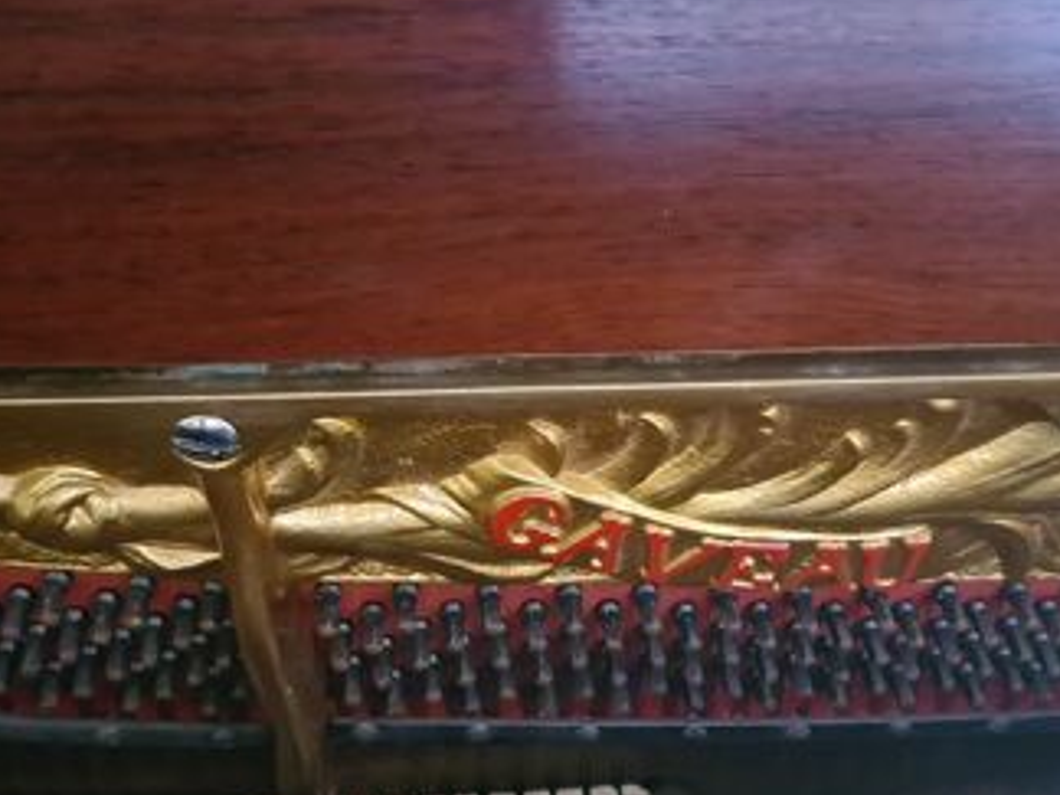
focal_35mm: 40
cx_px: 602
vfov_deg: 35.8
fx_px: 1225
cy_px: 484
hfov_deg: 46.7
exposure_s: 1/17
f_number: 2
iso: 1000
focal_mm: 5.9
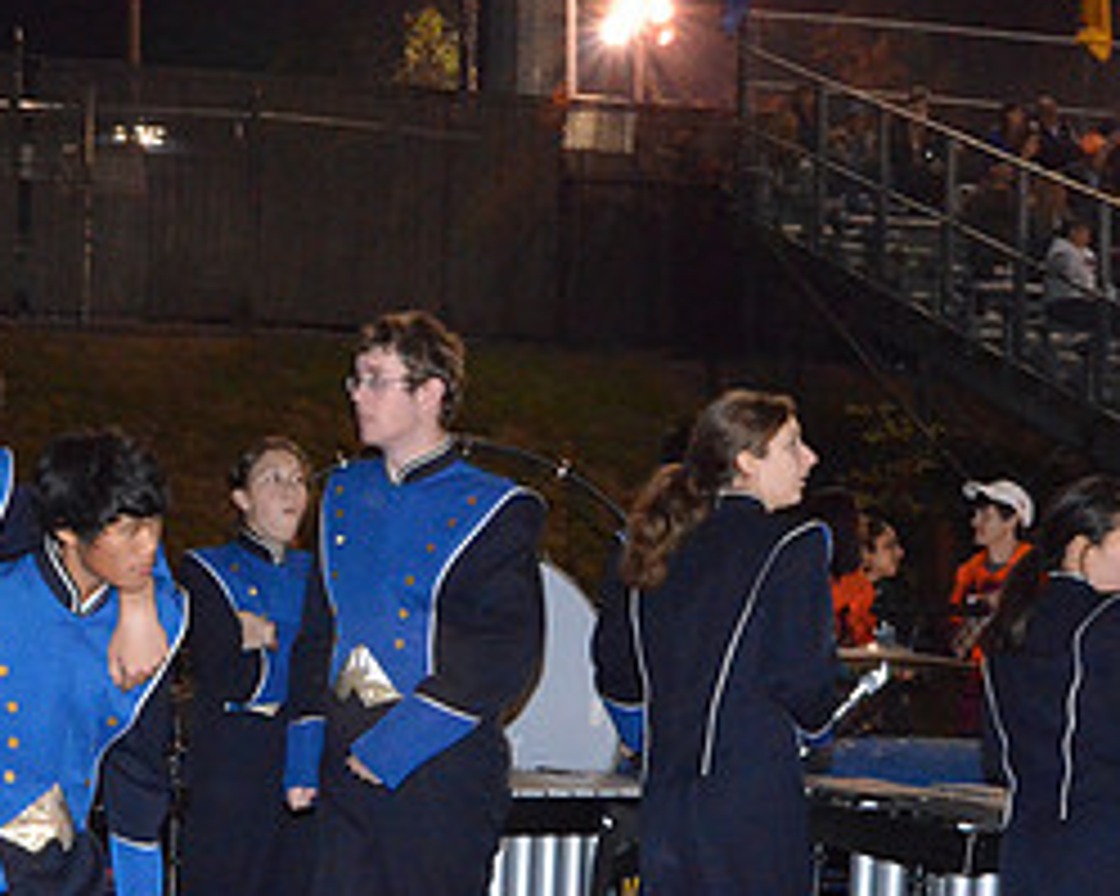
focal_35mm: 85
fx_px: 2816
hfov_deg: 22.0
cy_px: 657
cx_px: 130
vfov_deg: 18.0
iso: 6400
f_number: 11
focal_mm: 26
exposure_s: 1/60
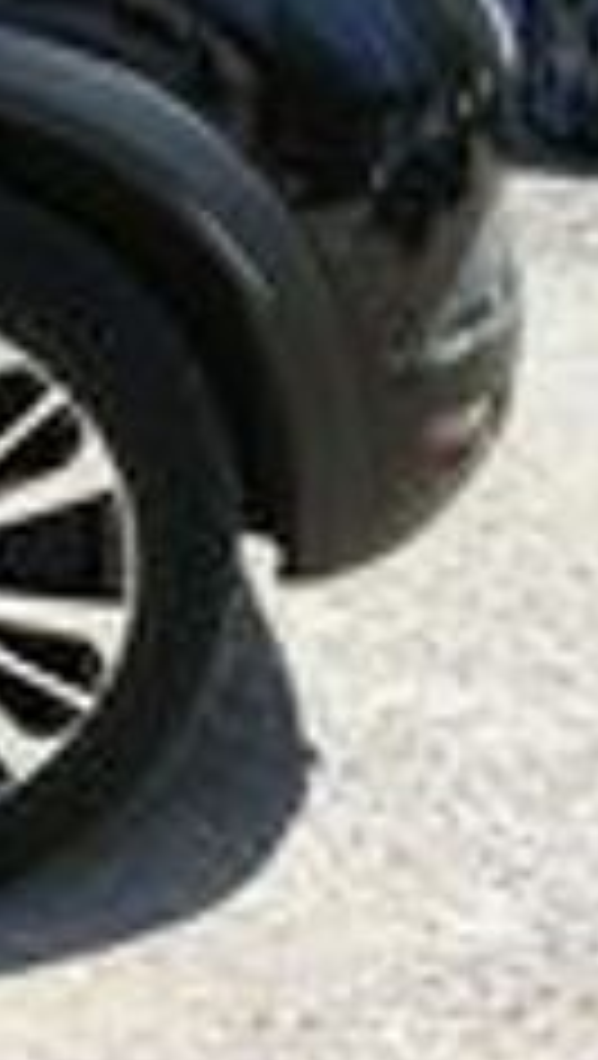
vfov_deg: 26.2
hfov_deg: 14.3
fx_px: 2280
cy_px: 496
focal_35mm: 81
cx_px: -189
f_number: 3.1
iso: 125
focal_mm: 13.7
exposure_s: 1/800
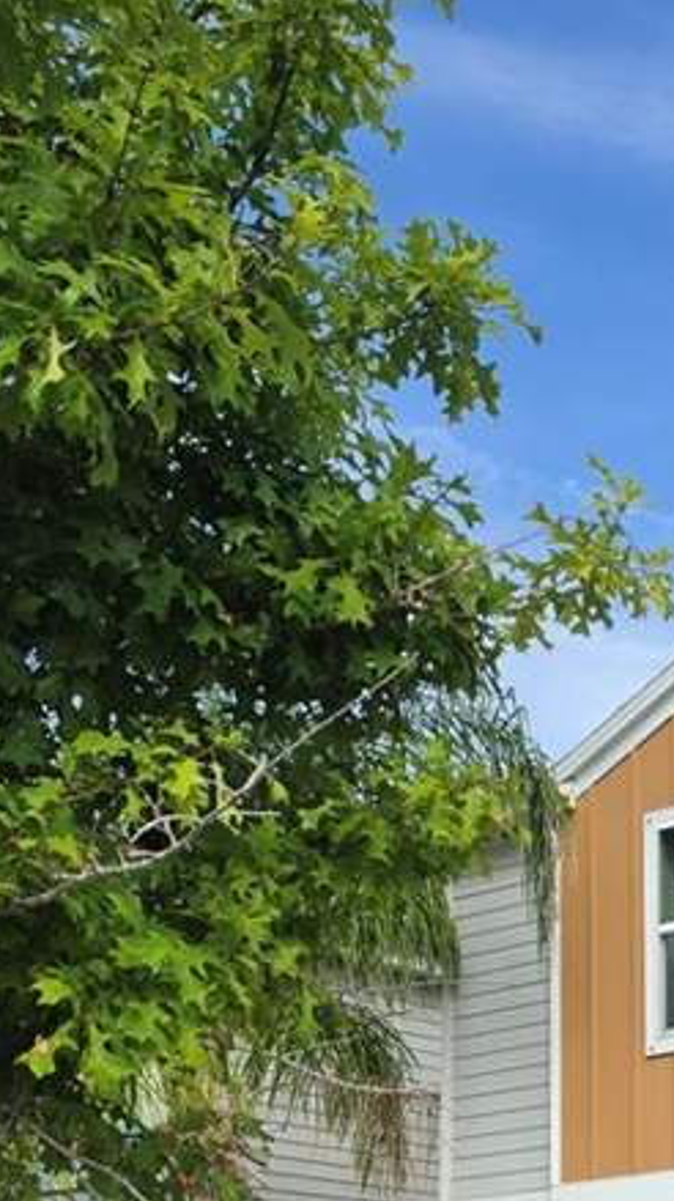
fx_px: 1940
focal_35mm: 61
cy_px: 1217
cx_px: 953
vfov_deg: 31.6
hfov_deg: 18.0
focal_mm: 6.5
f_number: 1.4
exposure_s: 1/5294
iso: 64
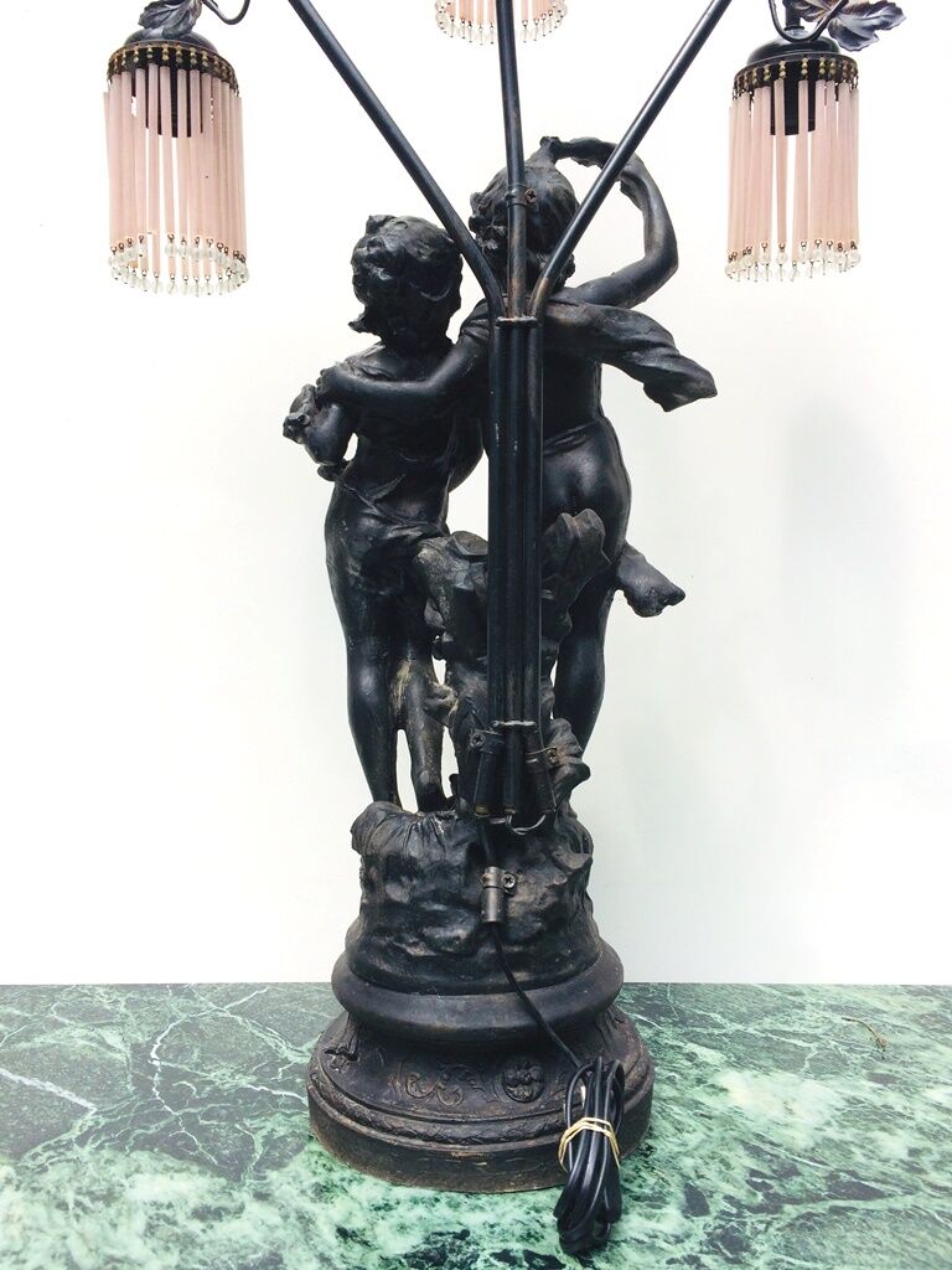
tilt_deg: -5.1
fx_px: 1063
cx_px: 476
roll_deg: +0.1
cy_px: 635
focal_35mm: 29
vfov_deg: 61.7
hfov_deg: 48.2
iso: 32
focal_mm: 4.15
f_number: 2.2
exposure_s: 1/1368
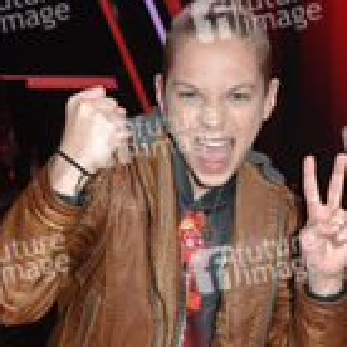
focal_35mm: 89
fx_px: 1009
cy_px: 201
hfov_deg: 19.5
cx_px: 190
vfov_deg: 19.5
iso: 2500
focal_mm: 32
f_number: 7.1
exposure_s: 1/200
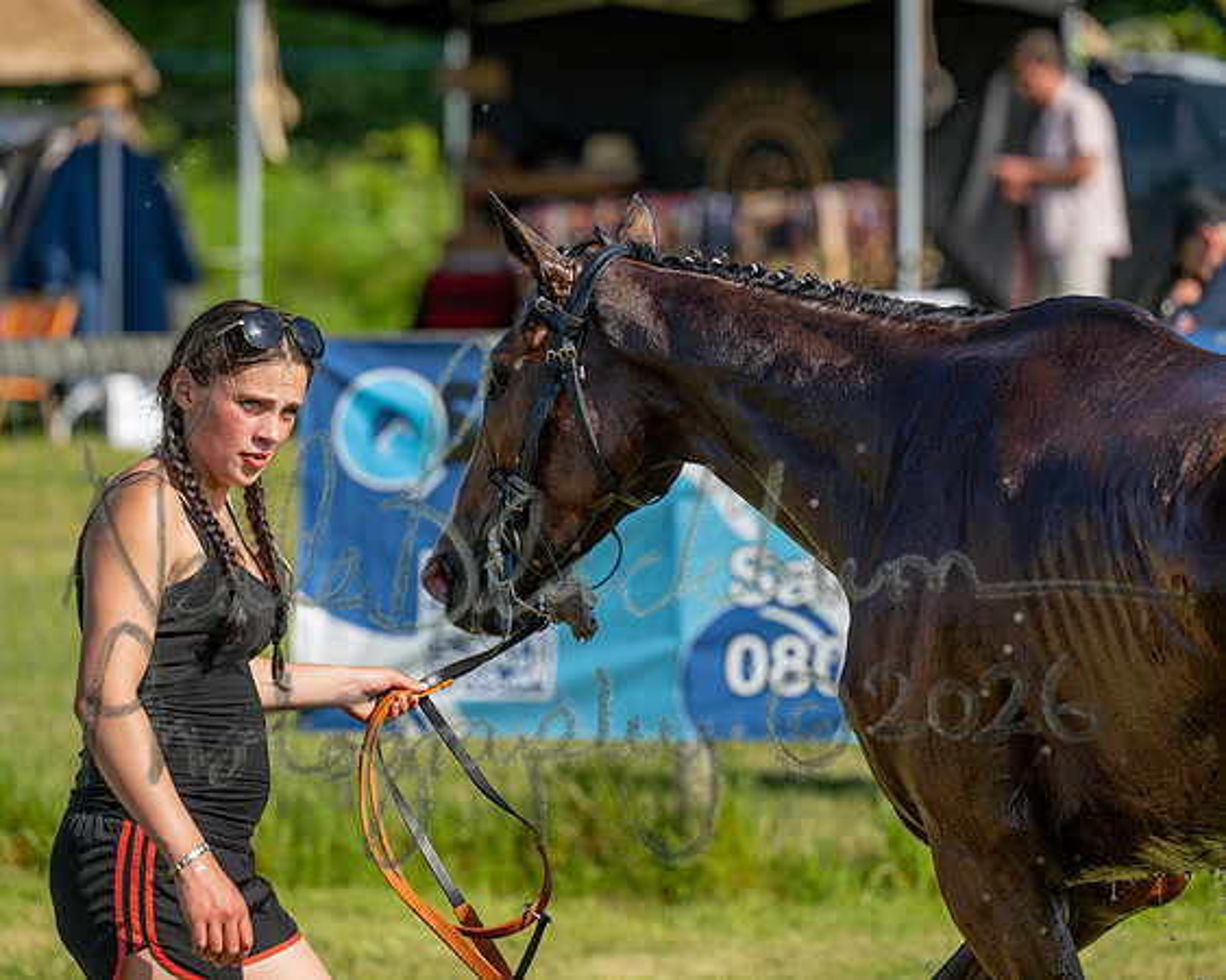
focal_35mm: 208
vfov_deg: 7.4
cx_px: 613
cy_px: 490
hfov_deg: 9.3
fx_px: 7561
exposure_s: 1/1600
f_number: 4
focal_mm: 185
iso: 200
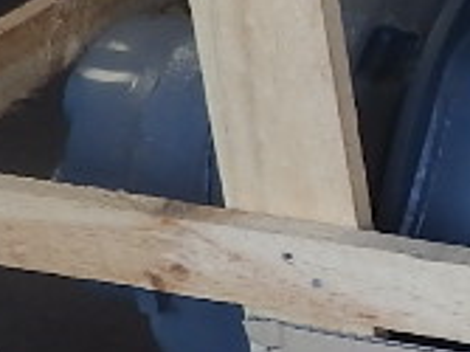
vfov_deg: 7.7
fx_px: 2605
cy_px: 256
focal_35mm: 192
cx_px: 1106
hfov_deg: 9.3
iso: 80
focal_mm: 4.6
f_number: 3.5
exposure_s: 1/50
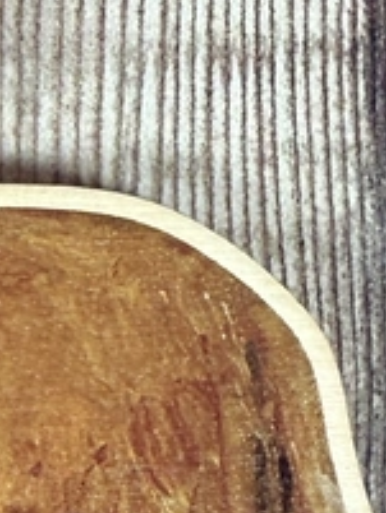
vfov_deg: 18.6
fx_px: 1559
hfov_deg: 13.4
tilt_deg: -87.2
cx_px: -171
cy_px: 383
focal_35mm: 105
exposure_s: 1/99
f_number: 2.2
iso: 80
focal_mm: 2.22
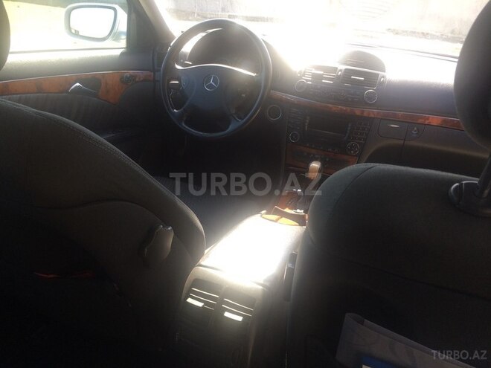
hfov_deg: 61.7
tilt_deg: -27.1
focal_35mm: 29
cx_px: 246
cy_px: 184
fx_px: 411
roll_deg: -5.2
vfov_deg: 48.2
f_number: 2.2
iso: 32
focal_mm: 4.15
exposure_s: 1/162
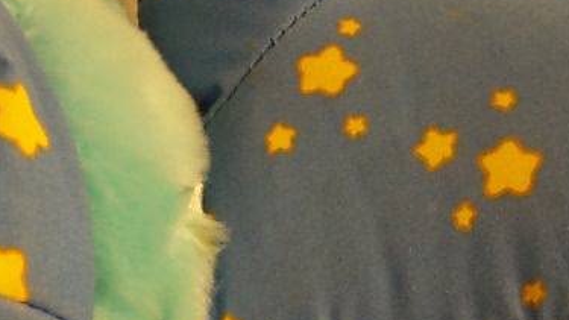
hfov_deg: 16.6
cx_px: 252
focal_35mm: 129
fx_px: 1946
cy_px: 320
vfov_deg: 9.3
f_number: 2.8
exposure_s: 1/90
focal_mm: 5.6
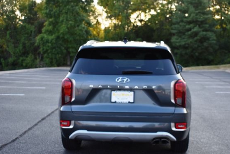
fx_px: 351
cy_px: 73
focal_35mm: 55
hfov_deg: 36.2
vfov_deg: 24.6
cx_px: 123
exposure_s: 1/250
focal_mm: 32
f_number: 5.6
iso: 360
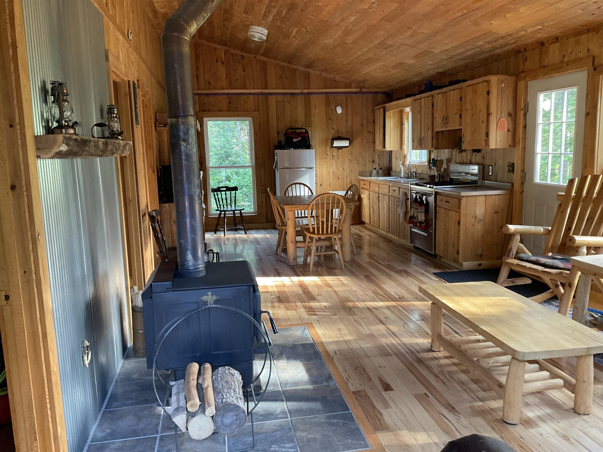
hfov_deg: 61.7
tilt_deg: -8.7
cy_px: 226
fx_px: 505
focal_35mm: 29
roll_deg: +0.8
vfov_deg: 48.2
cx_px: 302
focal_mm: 3
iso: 160
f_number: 1.8
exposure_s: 1/60
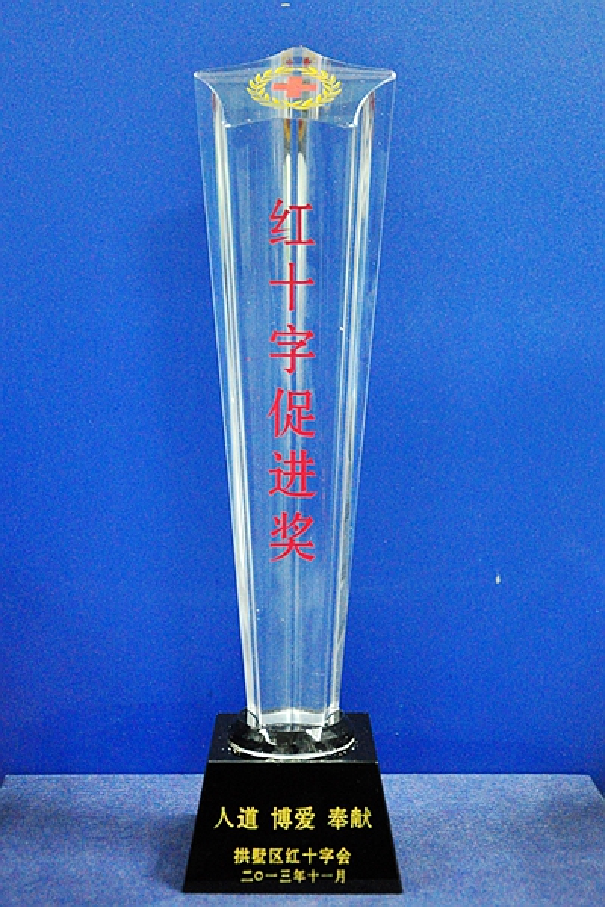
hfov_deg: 29.9
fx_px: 1134
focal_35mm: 45
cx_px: 302
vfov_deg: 43.6
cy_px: 454
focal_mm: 30
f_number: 5.6
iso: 1600
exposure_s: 1/20
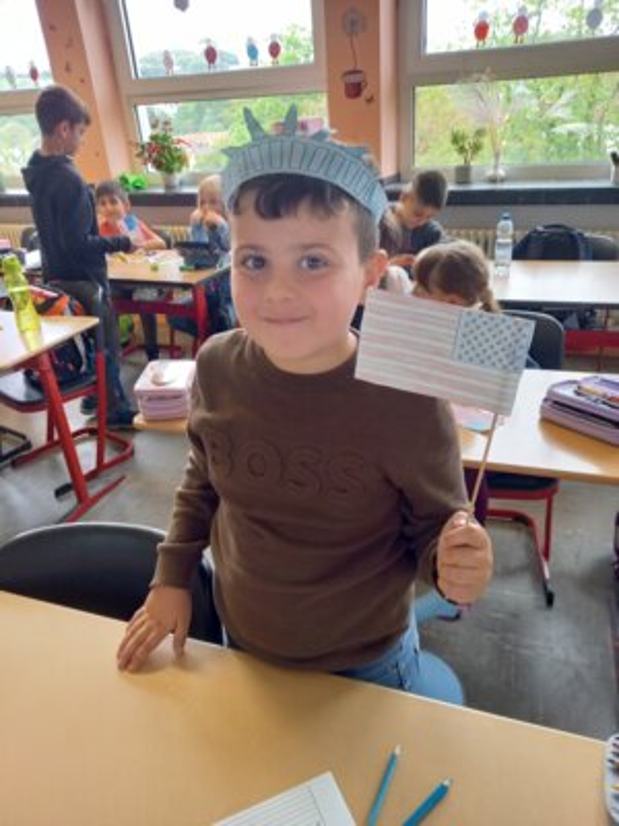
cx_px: 310
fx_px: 596
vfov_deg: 69.4
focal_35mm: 25
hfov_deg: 54.9
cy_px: 413
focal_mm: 4.65
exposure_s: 1/50
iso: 400
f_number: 1.8
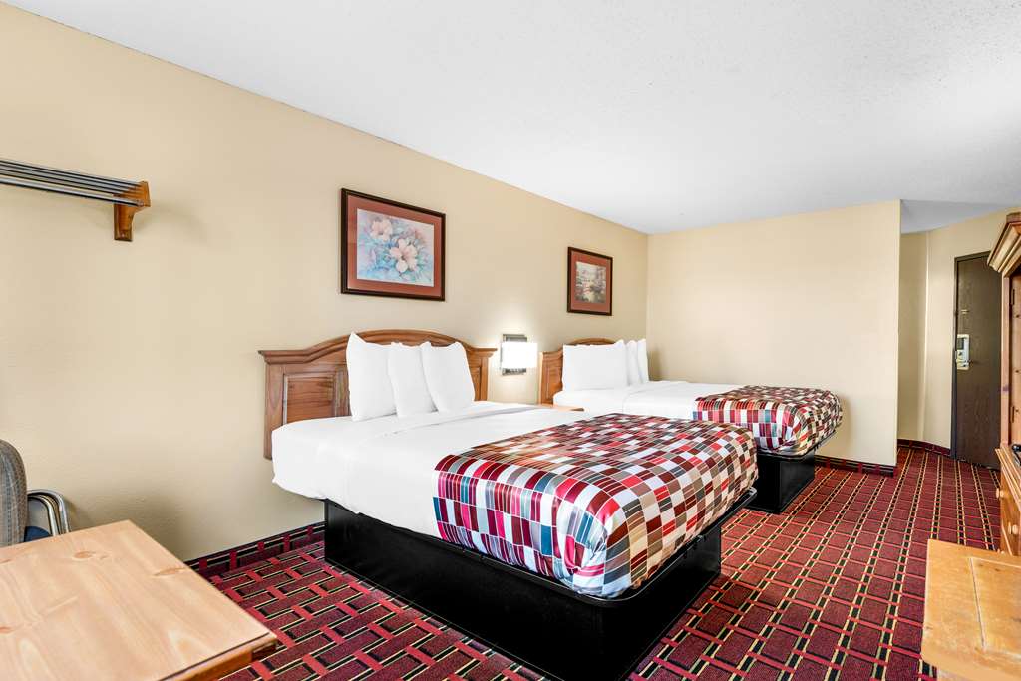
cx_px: 510
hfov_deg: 96.7
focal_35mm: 16
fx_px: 454
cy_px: 340
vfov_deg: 73.8
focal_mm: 16
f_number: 4.5
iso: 100
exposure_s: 1/2
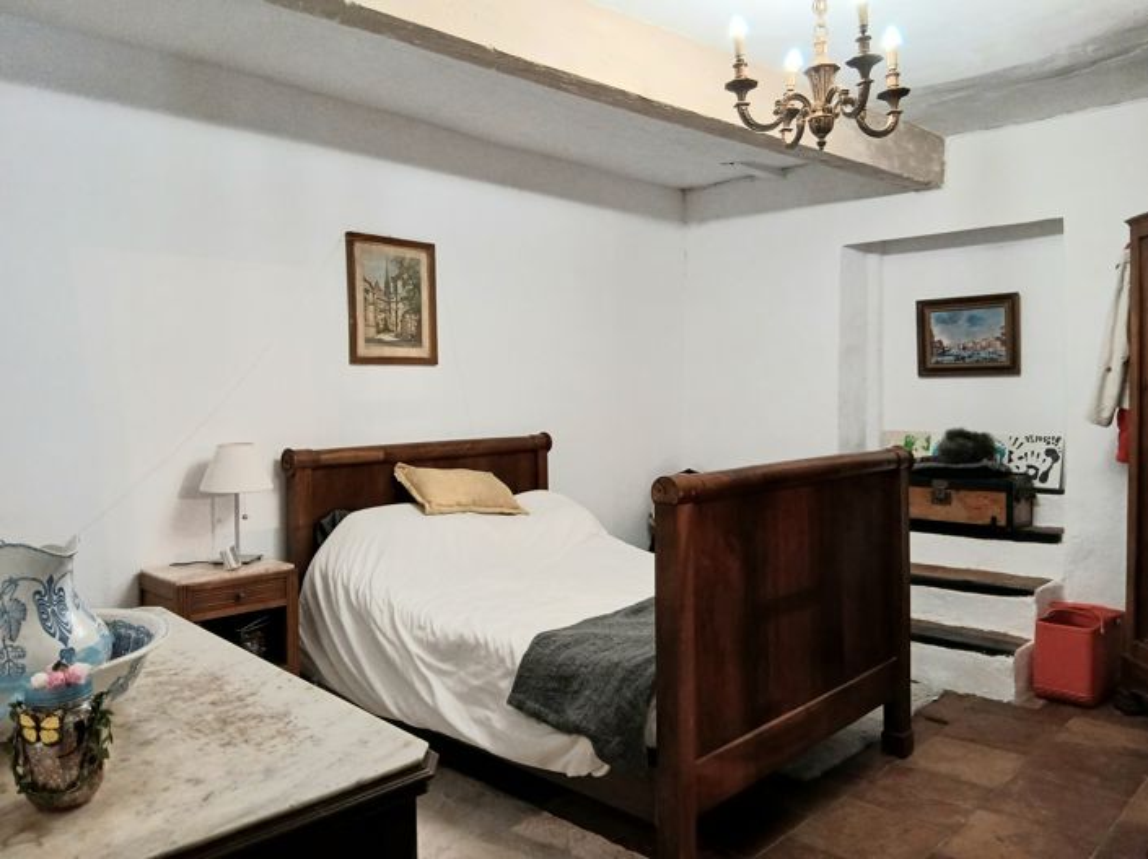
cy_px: 430
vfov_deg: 53.0
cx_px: 574
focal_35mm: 26
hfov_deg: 67.3
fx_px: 862
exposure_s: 1/33.3
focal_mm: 3.98
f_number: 1.8
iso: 200
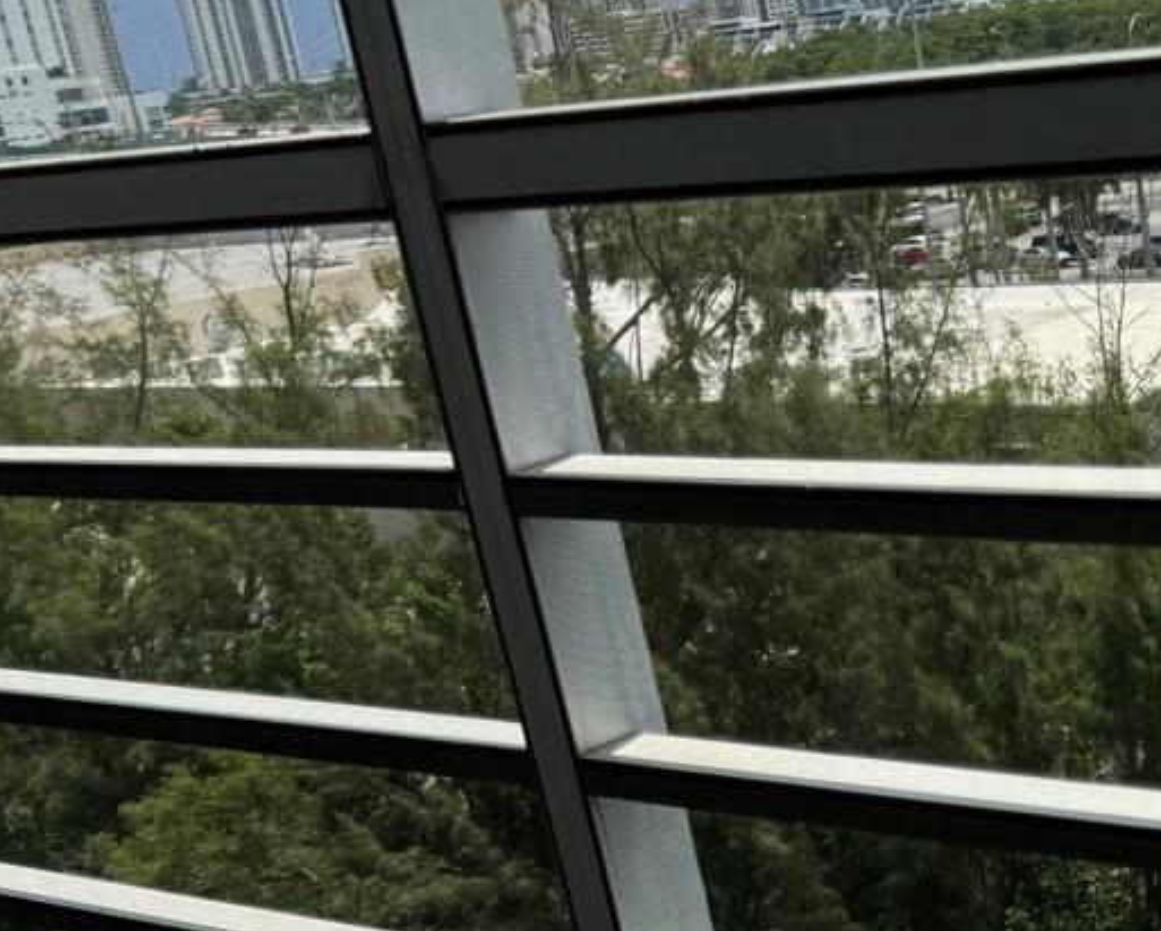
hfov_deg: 24.2
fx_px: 2510
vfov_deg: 20.0
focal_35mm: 73
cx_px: 1295
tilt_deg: -23.5
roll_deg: +6.6
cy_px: 1049
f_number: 1.78
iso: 80
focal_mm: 6.76
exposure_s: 1/3802
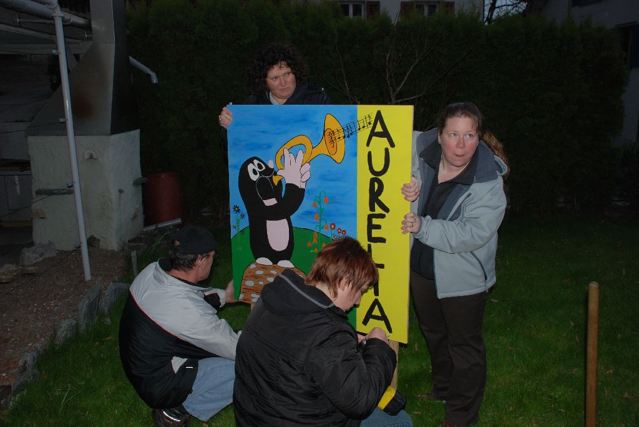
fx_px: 586
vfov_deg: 40.1
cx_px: 320
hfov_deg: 57.2
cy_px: 214
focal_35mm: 33
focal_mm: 22
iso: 200
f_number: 3.8
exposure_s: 1/60
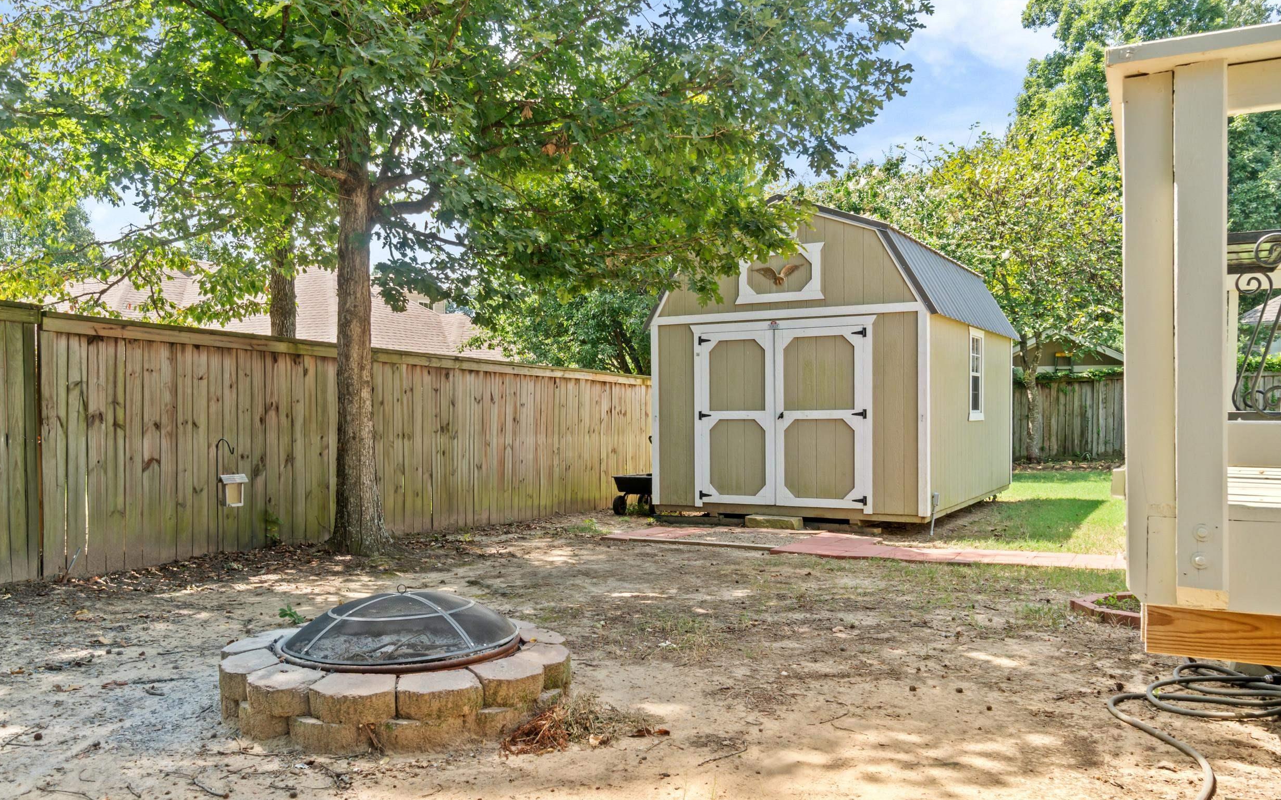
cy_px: 402
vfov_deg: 44.5
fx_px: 977
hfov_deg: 66.5
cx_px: 630
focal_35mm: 28
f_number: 9
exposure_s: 1/30
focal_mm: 18
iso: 250
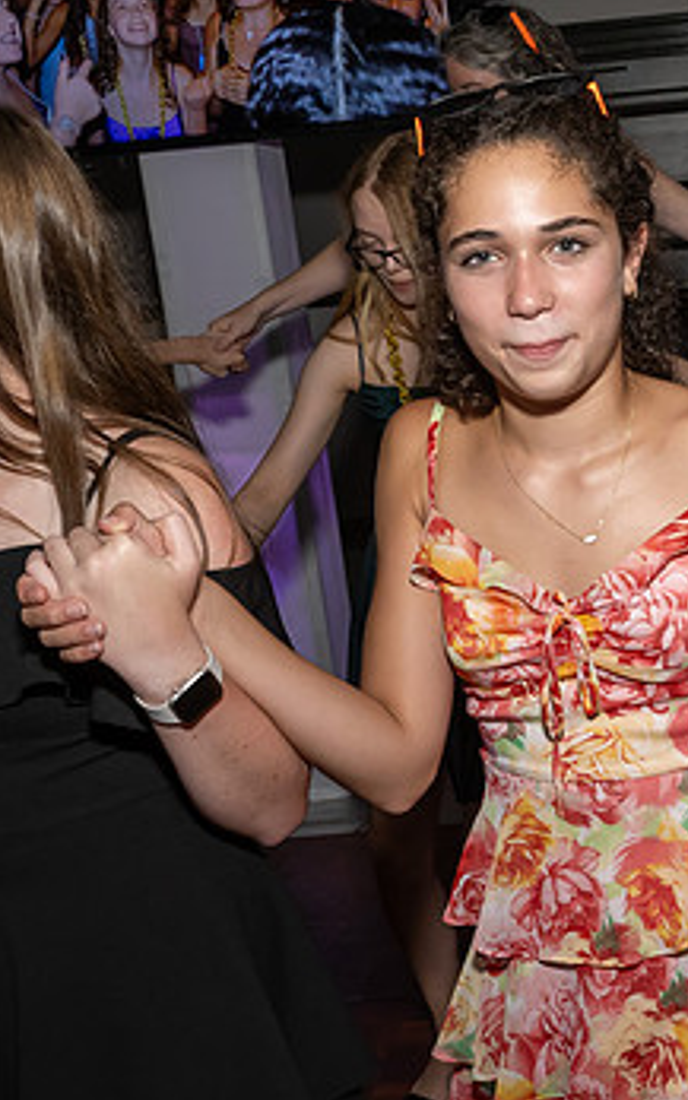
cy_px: 522
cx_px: 736
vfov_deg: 38.2
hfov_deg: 23.1
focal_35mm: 53
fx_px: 1589
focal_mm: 17
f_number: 8
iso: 1000
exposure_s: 1/250
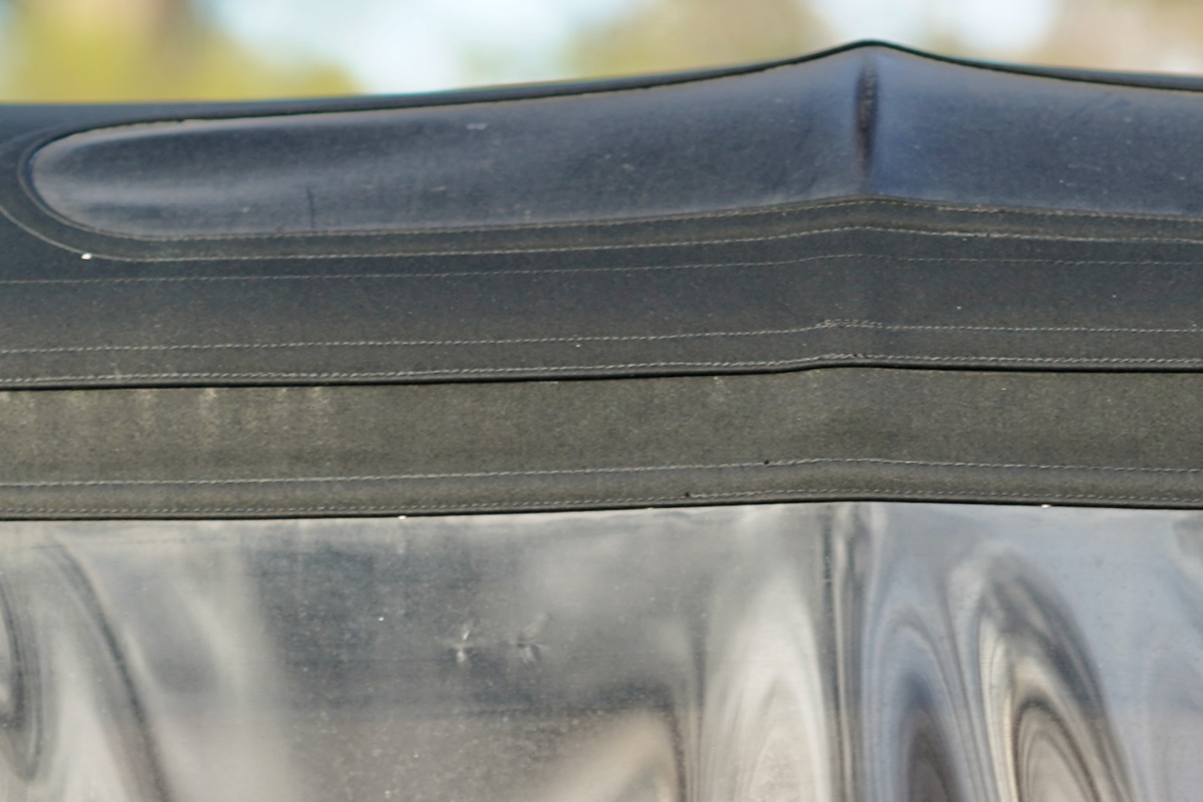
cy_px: 841
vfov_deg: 5.1
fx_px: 8921
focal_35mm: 267
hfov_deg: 7.7
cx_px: 649
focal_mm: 85
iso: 160
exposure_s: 1/400
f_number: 1.8
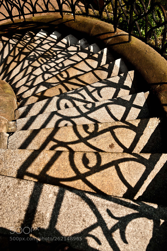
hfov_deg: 37.8
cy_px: 126
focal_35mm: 35
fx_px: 244
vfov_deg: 54.5
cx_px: 84
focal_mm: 35
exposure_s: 1/4000
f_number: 4.5
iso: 640
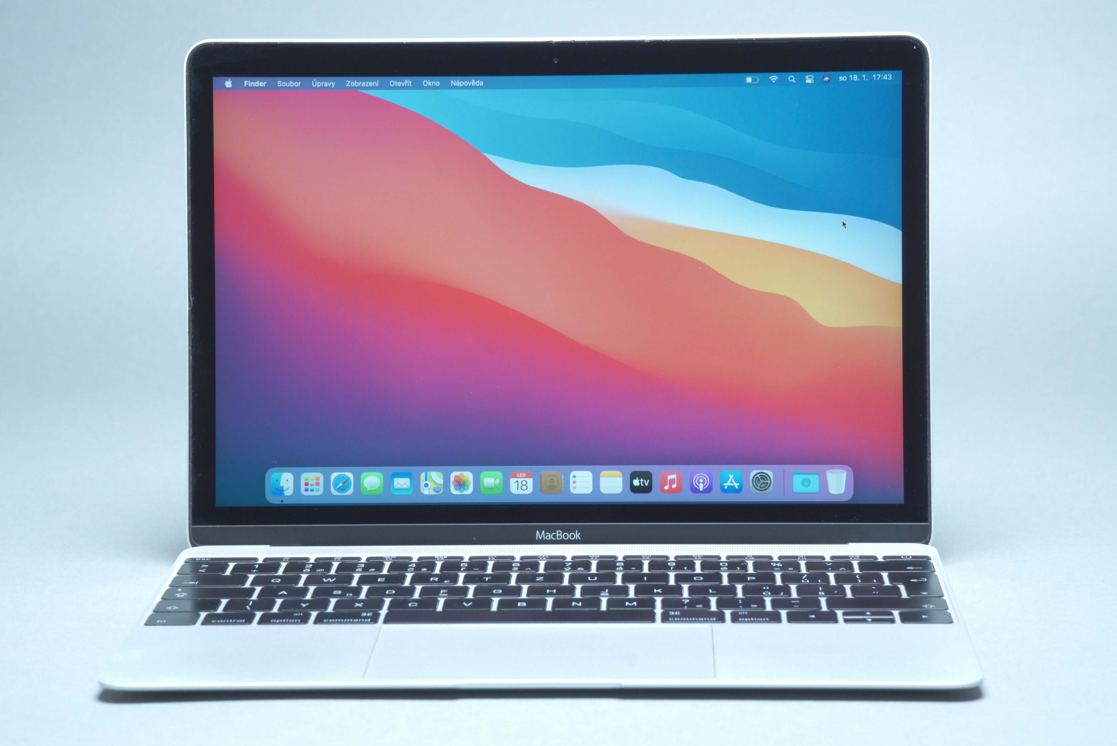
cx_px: 558
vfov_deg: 13.1
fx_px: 3260
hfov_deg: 19.4
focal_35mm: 105
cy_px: 373
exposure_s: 1/30
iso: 400
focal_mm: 70
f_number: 10
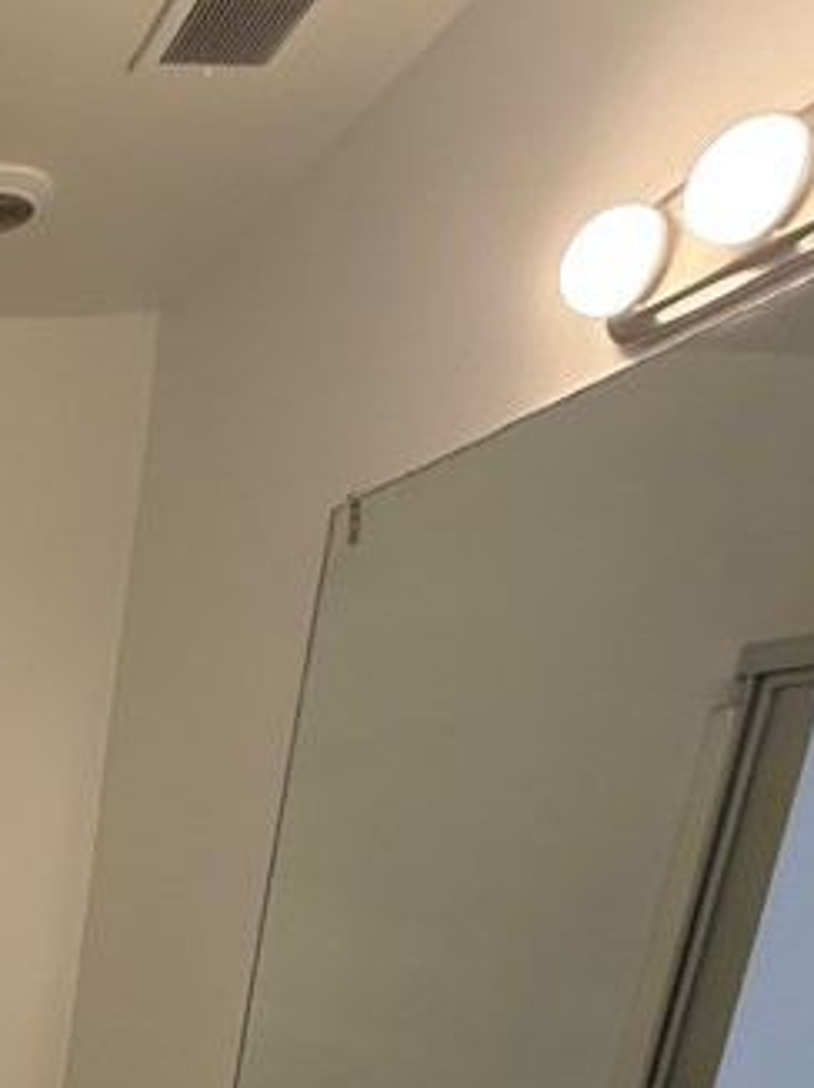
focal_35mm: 44
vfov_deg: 34.9
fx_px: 1381
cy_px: 1278
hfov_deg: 25.9
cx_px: -347
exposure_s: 1/120
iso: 100
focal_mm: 2.22
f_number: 2.2
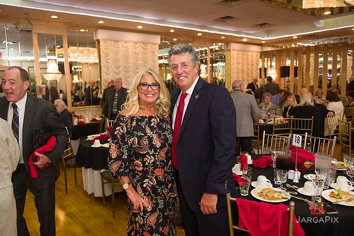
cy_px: 118
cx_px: 177
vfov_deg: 45.0
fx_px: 285
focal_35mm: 29
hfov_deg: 63.6
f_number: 3.2
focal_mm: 29
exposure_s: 1/125
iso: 1000
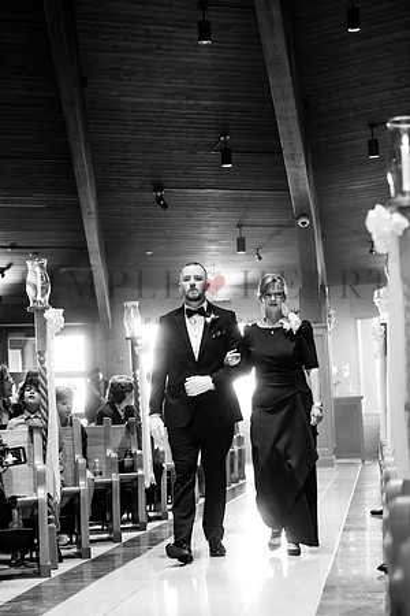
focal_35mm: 70
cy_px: 308
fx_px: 1196
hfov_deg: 19.5
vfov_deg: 28.8
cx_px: 205
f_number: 3.5
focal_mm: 70
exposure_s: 1/125
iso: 1600
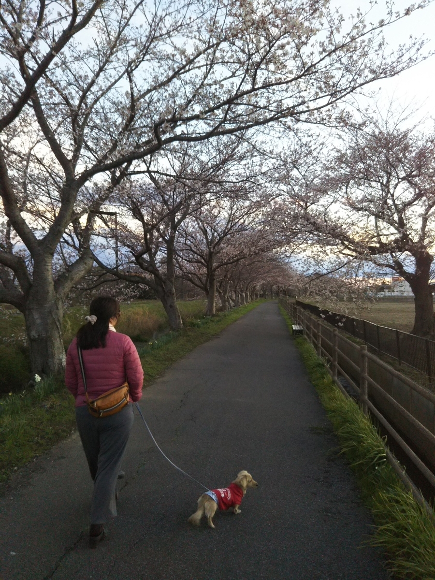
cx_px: 218
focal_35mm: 30
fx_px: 503
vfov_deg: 60.0
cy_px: 290
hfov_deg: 46.8
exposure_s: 1/120
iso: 125
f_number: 2.2
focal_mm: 4
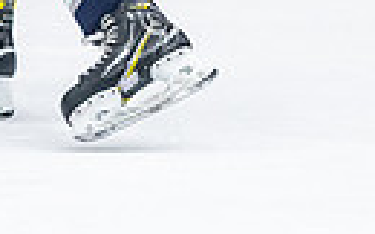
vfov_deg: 1.3
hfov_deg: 2.2
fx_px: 9976
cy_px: -408
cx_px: -14
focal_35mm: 977
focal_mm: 110
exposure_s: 1/640
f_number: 2.8
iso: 1800
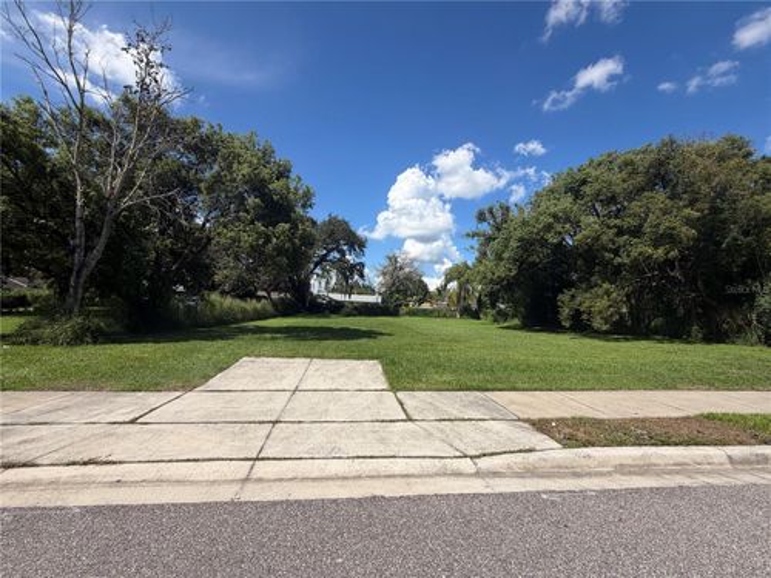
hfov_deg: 102.1
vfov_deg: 85.7
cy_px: 289
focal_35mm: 14
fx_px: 312
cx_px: 386
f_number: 2.2
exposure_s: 1/1068
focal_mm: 2.22
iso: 20
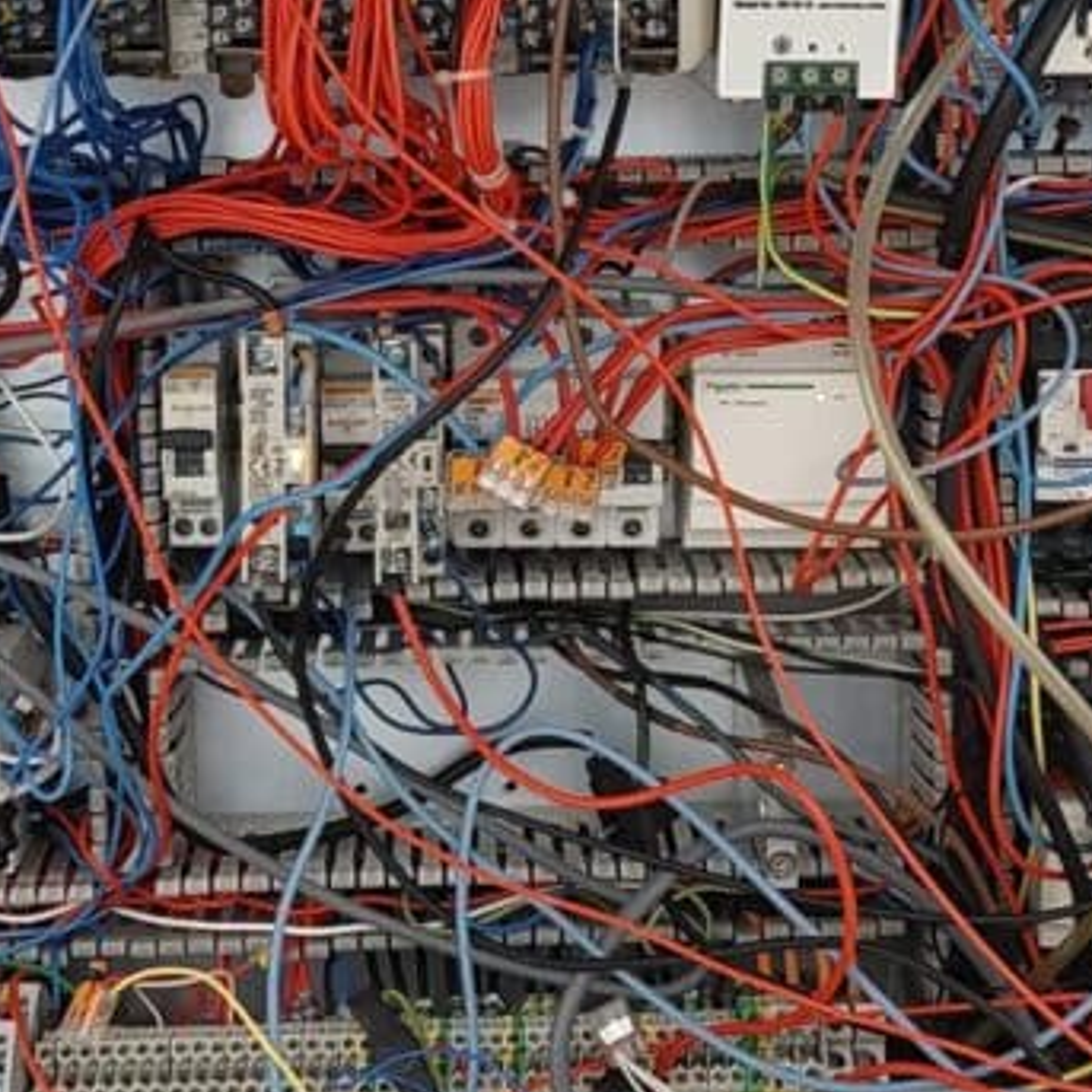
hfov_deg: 26.1
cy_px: 379
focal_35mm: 66
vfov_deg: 26.0
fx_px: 2356
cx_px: 528
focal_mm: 5.23
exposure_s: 1/25
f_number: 1.8
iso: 800
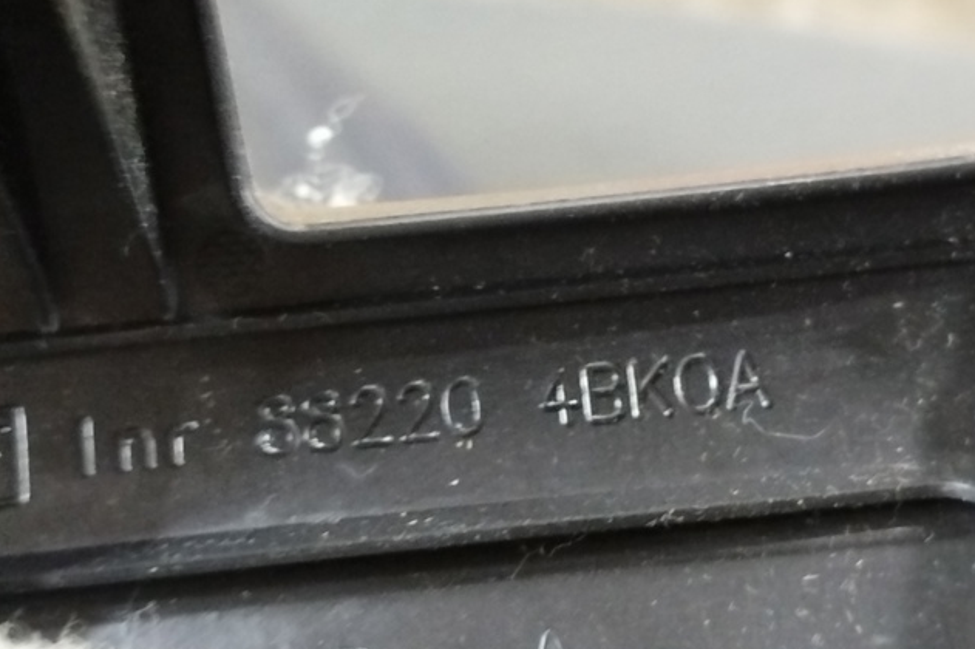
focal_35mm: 76
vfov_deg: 17.9
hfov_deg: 26.7
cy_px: 289
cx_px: 490
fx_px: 2057
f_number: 1.7
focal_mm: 5.31
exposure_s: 1/17
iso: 1000
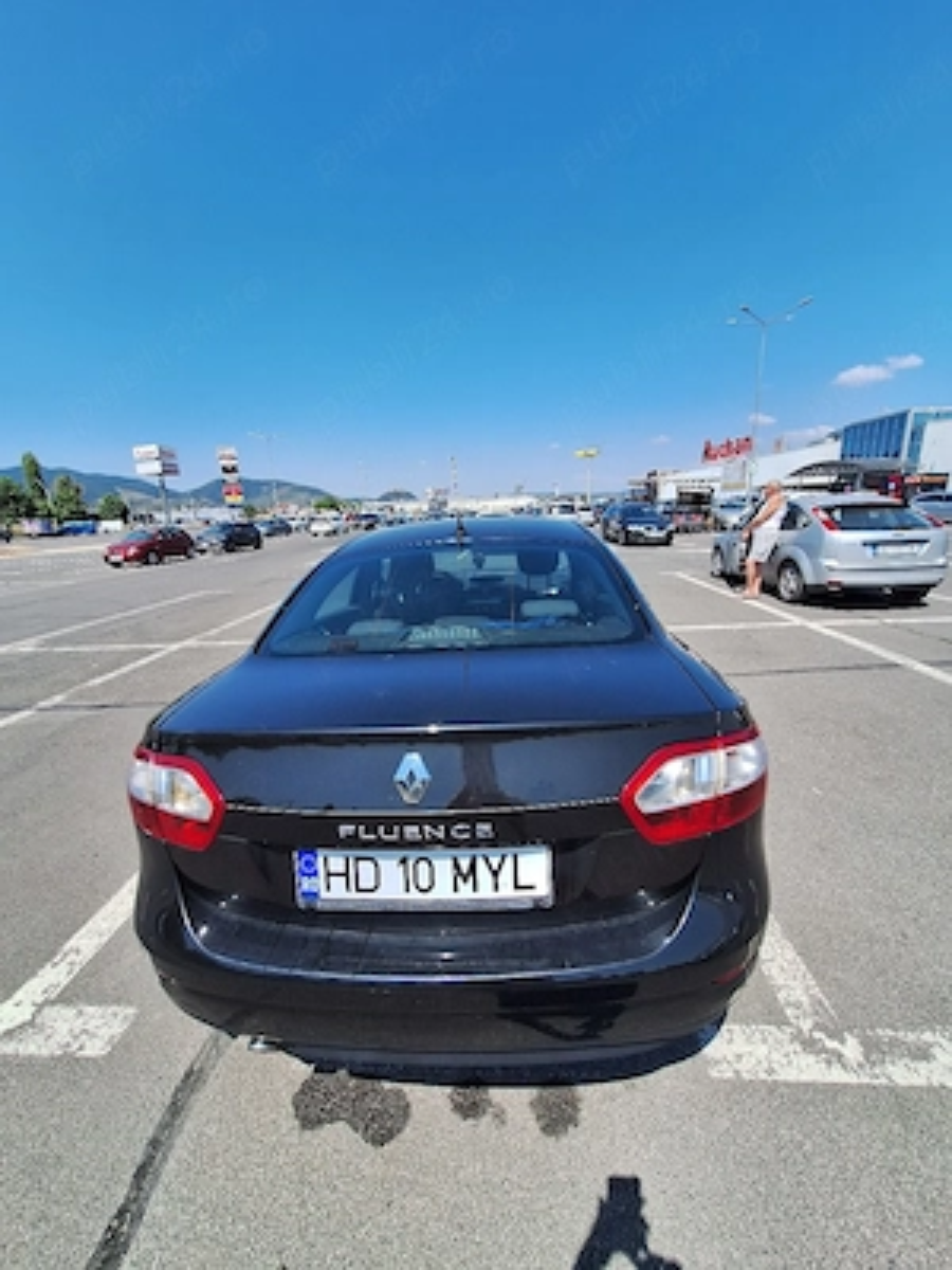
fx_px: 477
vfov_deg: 106.2
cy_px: 635
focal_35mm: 13
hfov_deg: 89.9
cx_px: 476
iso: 40
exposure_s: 1/1250
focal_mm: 1.74
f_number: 2.2
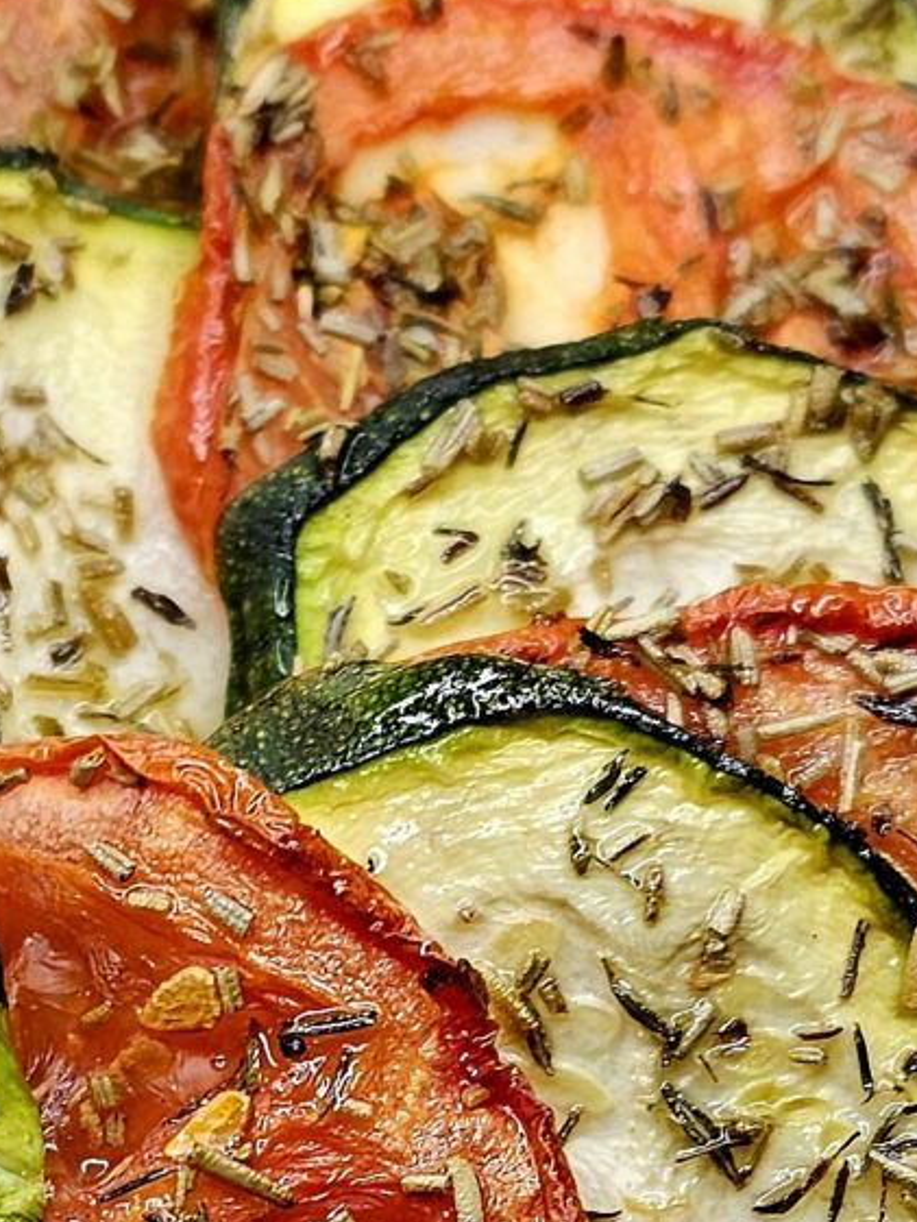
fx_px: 3707
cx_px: 301
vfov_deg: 18.1
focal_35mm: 105
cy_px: 1309
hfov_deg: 14.1
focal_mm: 6.3
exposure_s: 1/50.3
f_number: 1.7
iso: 50
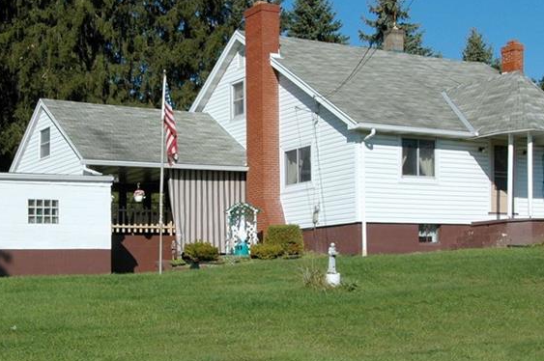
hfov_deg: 33.1
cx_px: 180
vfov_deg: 22.6
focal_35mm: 60
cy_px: 201
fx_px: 906
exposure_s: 1/250
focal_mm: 22
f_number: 16
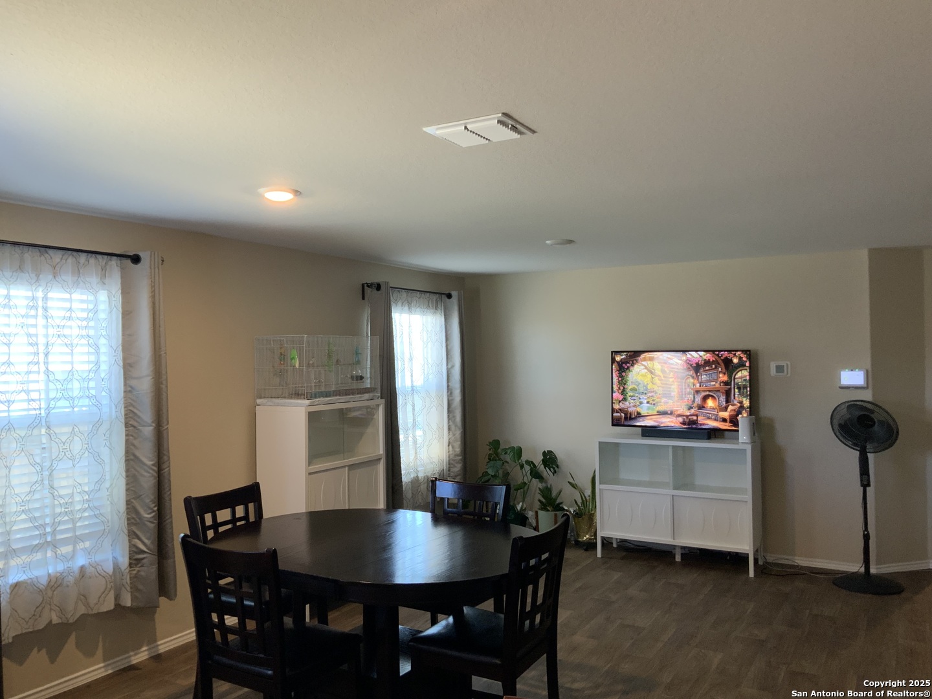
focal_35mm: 29
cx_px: 466
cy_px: 350
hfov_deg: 61.7
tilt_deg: -0.5
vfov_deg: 48.2
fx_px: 781
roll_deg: +1.9
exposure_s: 1/60
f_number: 1.8
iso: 160
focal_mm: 3
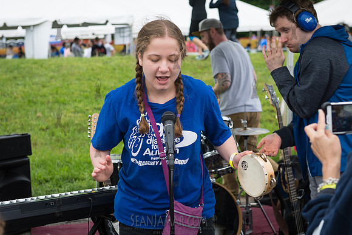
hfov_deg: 32.4
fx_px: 606
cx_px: 176
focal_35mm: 62
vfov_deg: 21.9
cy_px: 118
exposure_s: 1/400
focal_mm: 62
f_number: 5
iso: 200
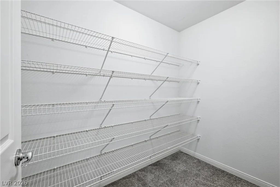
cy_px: 94
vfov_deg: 75.5
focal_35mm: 16
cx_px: 140
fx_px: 121
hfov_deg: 98.5
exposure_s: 1/200
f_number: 9
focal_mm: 15.5
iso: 800
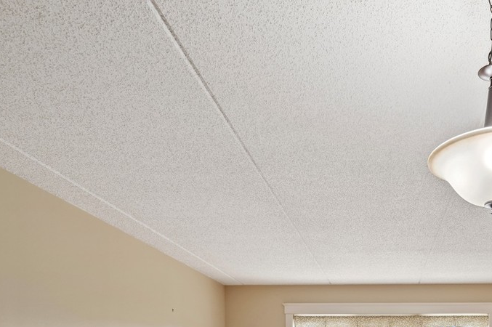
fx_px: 492
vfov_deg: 32.5
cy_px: 358
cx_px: 384
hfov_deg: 50.4
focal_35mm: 36
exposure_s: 1/1.67
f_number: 11
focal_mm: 10
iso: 100
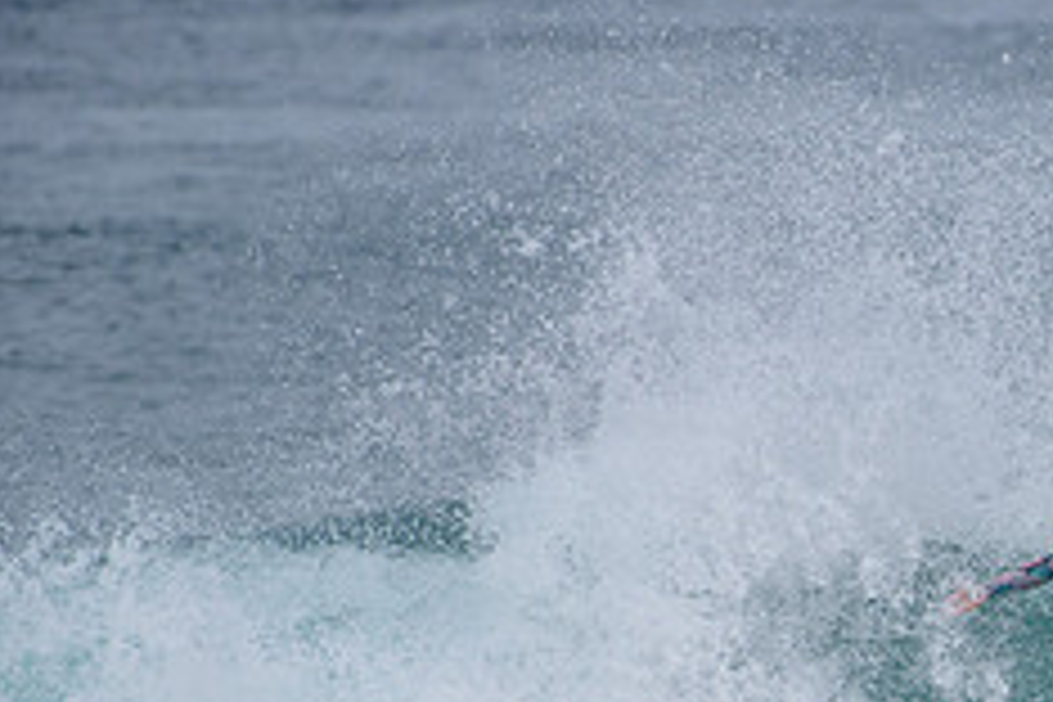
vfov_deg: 1.1
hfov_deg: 1.7
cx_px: 1264
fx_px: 36179
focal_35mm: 1237
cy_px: 740
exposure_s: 1/2000
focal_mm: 500
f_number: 5.6
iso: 250
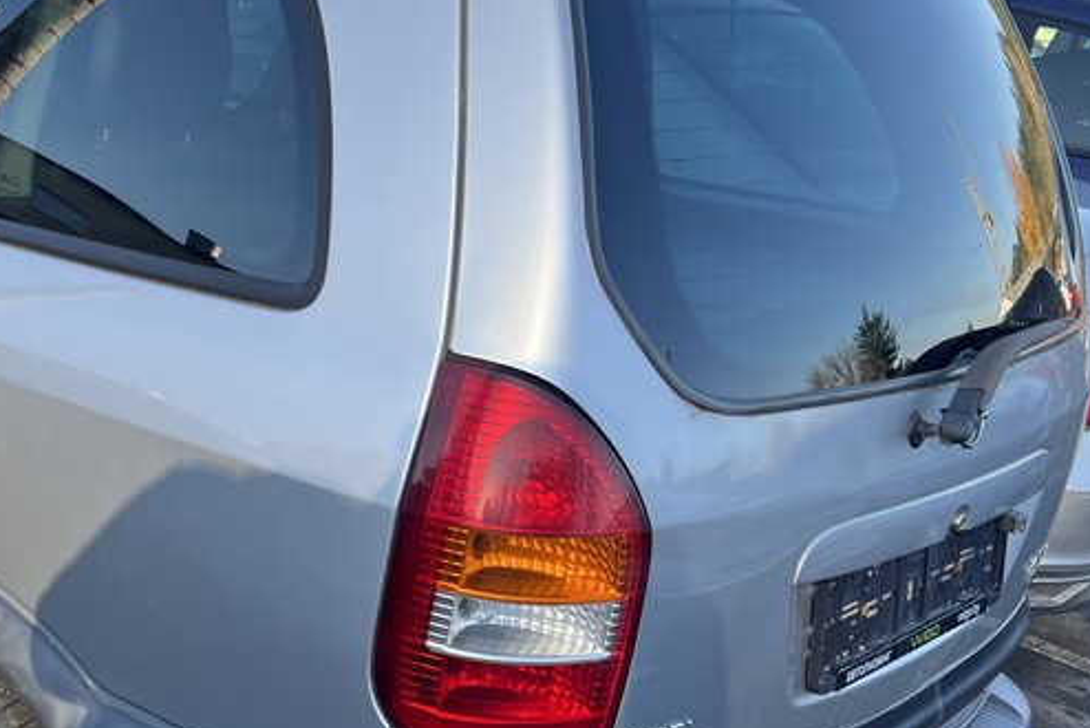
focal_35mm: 56
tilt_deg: -18.0
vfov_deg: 24.2
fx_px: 1696
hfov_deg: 33.9
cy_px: 441
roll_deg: -8.3
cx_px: 130
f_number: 1.5
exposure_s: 1/597
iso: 50
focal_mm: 5.7
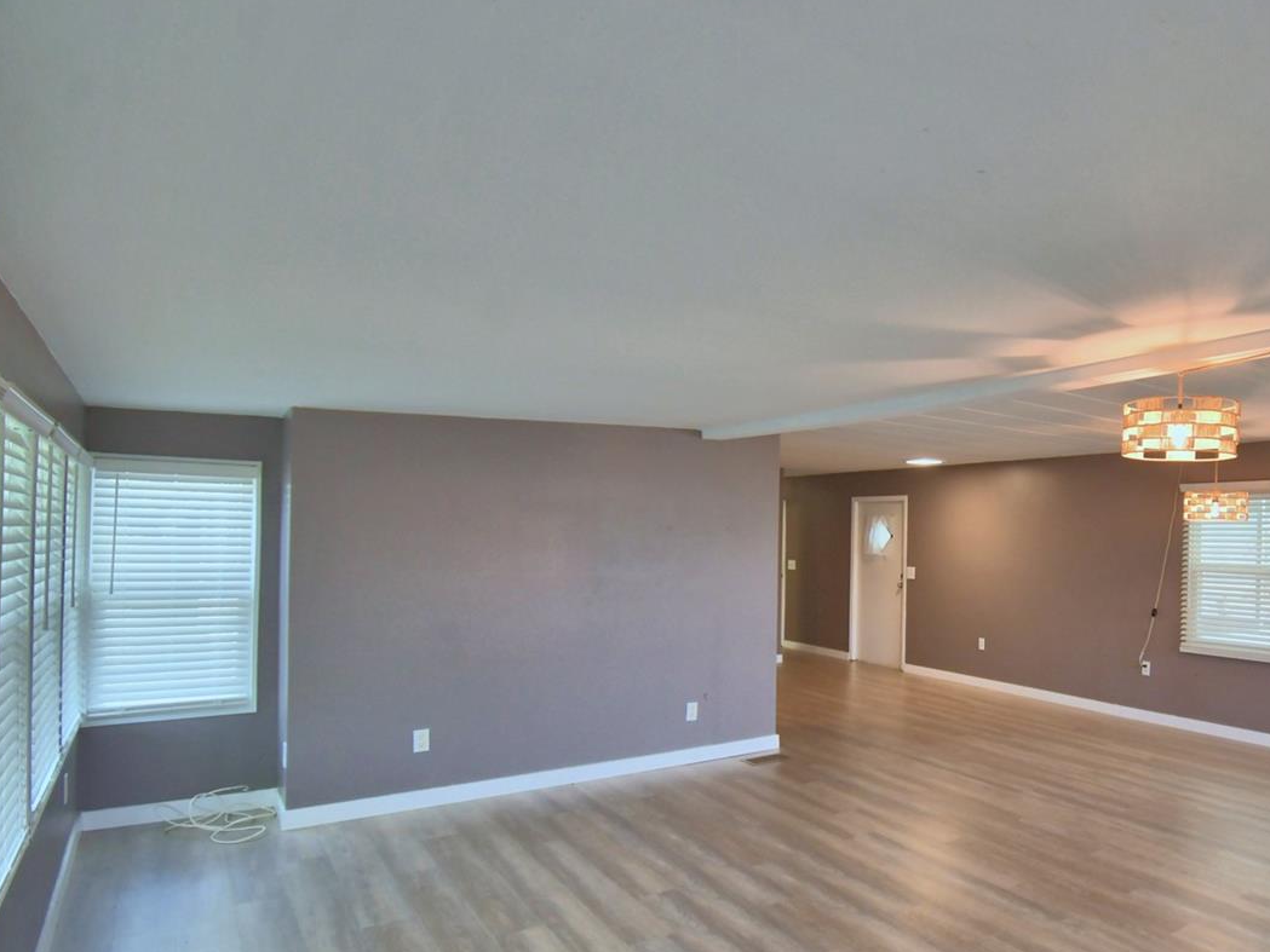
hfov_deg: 72.3
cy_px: 537
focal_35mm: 22
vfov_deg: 60.9
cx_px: 916
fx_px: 807
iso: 400
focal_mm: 10
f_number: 4.5
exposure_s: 1/50
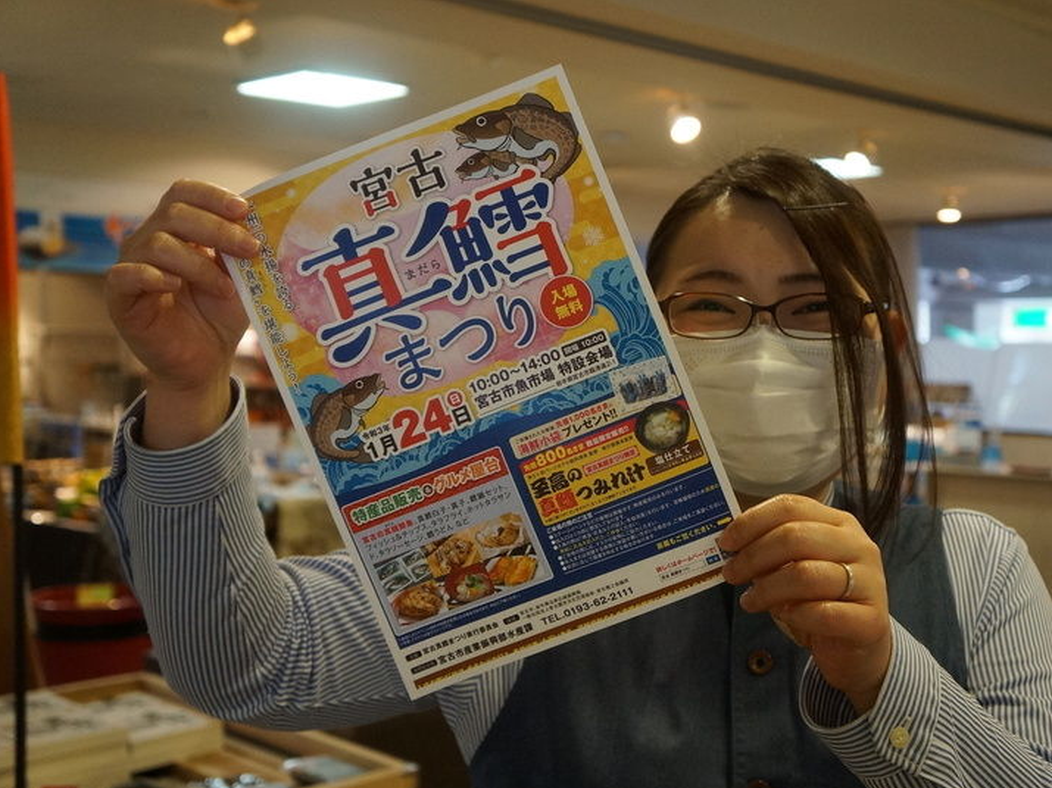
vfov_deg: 31.5
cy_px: 396
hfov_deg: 41.2
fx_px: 1398
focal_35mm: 46
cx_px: 594
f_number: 4
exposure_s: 1/160
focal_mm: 28
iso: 2000
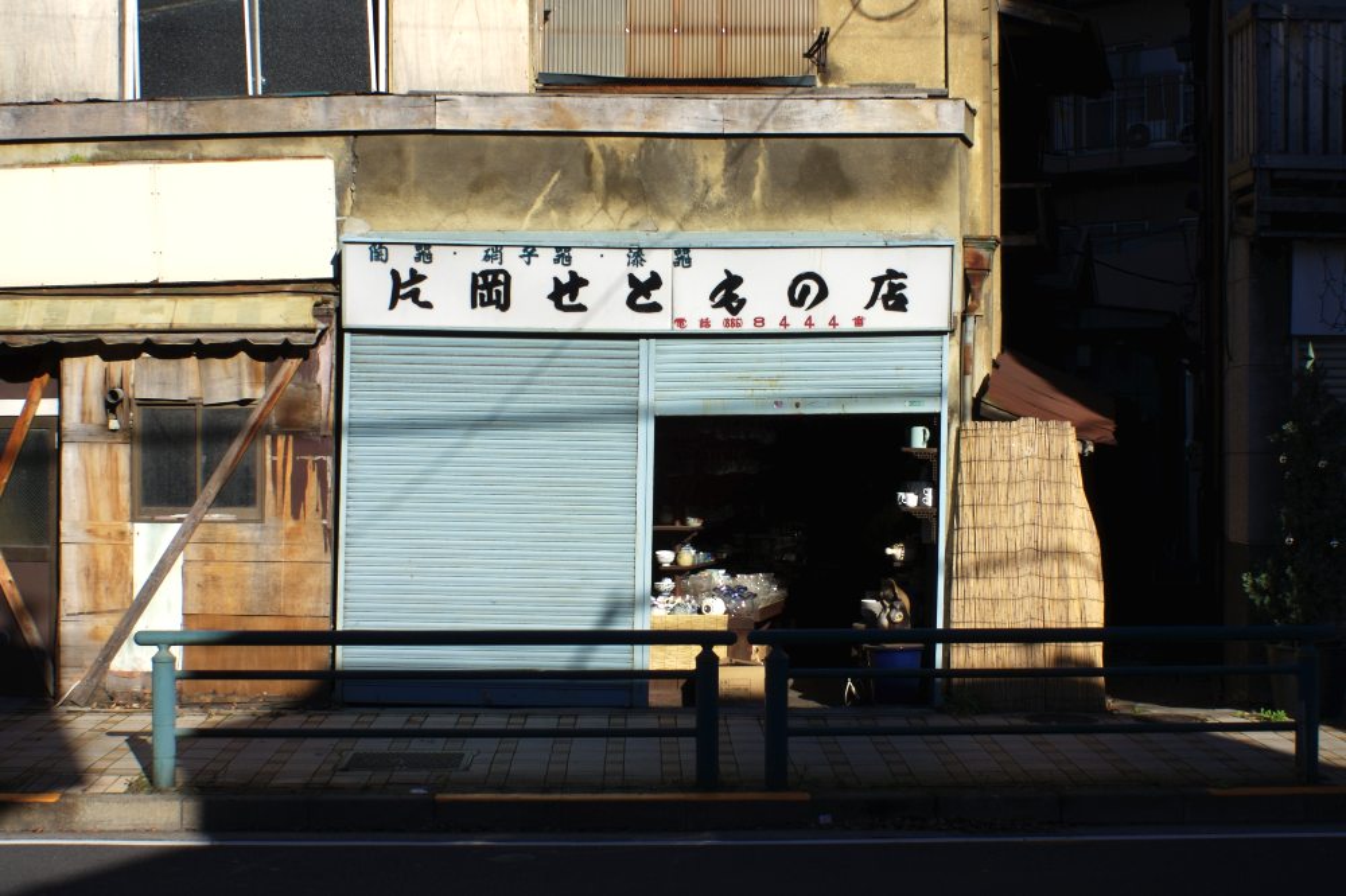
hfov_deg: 46.4
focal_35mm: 42
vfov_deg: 31.9
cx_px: 673
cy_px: 448
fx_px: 1570
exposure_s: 1/160
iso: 100
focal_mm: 28
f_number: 10
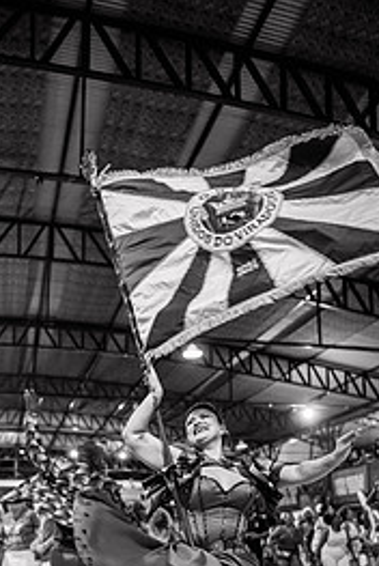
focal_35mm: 41
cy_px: 441
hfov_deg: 32.6
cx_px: 151
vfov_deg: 45.3
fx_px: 646
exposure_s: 1/320
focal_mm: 24
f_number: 1.8
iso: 1600
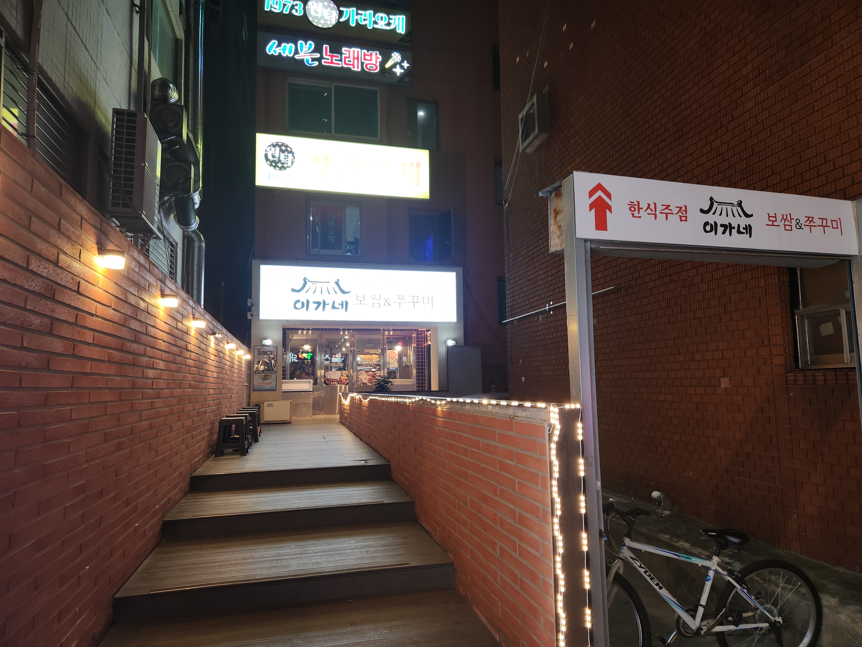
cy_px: 324
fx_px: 573
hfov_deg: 73.9
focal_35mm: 23
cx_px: 431
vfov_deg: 58.9
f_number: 1.8
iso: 160
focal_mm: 5.4
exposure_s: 1/120
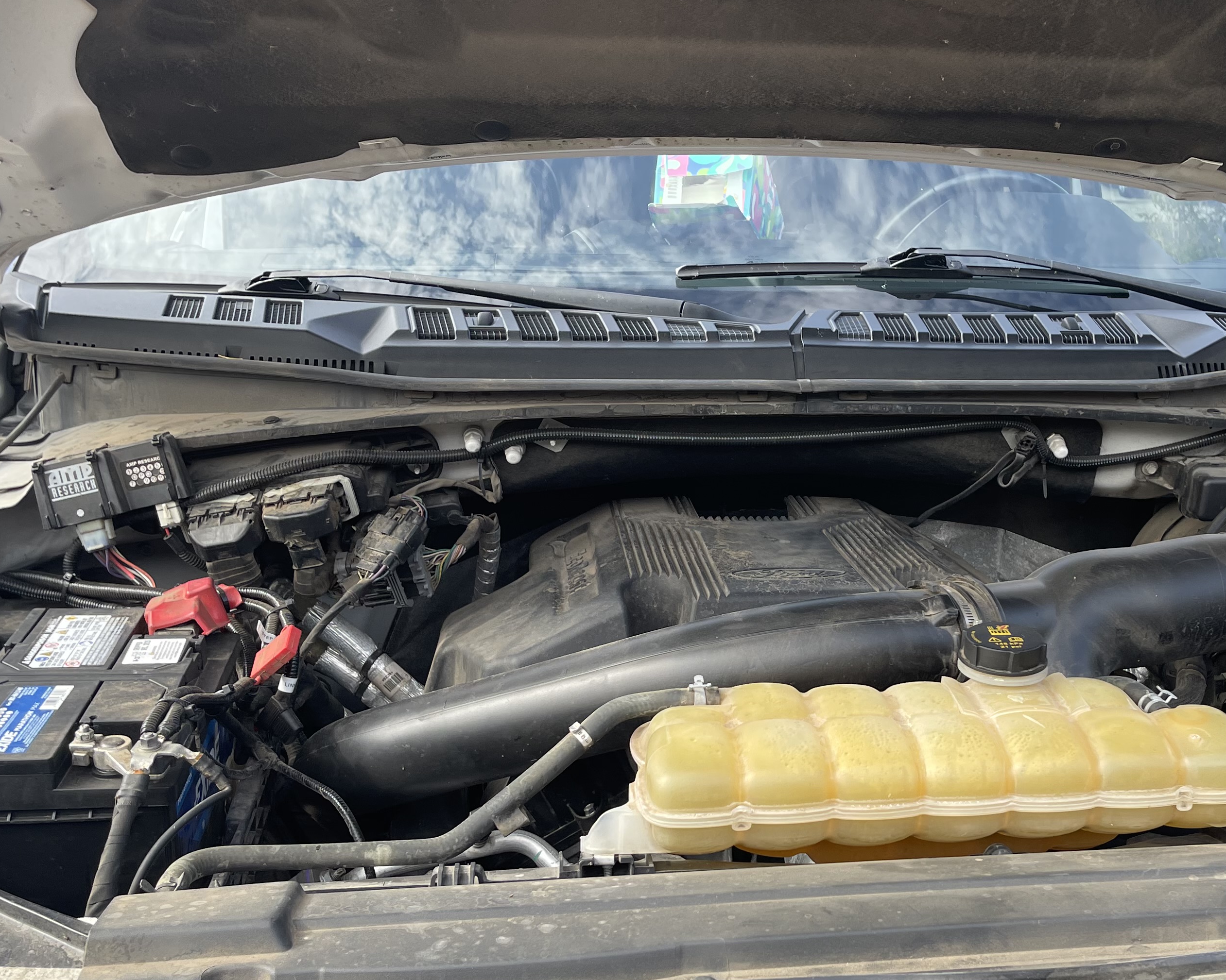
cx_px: 804
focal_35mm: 39
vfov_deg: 38.2
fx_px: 1415
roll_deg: -2.3
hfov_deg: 46.2
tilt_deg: -18.0
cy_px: 537
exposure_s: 1/507
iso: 32
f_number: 1.6
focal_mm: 5.1
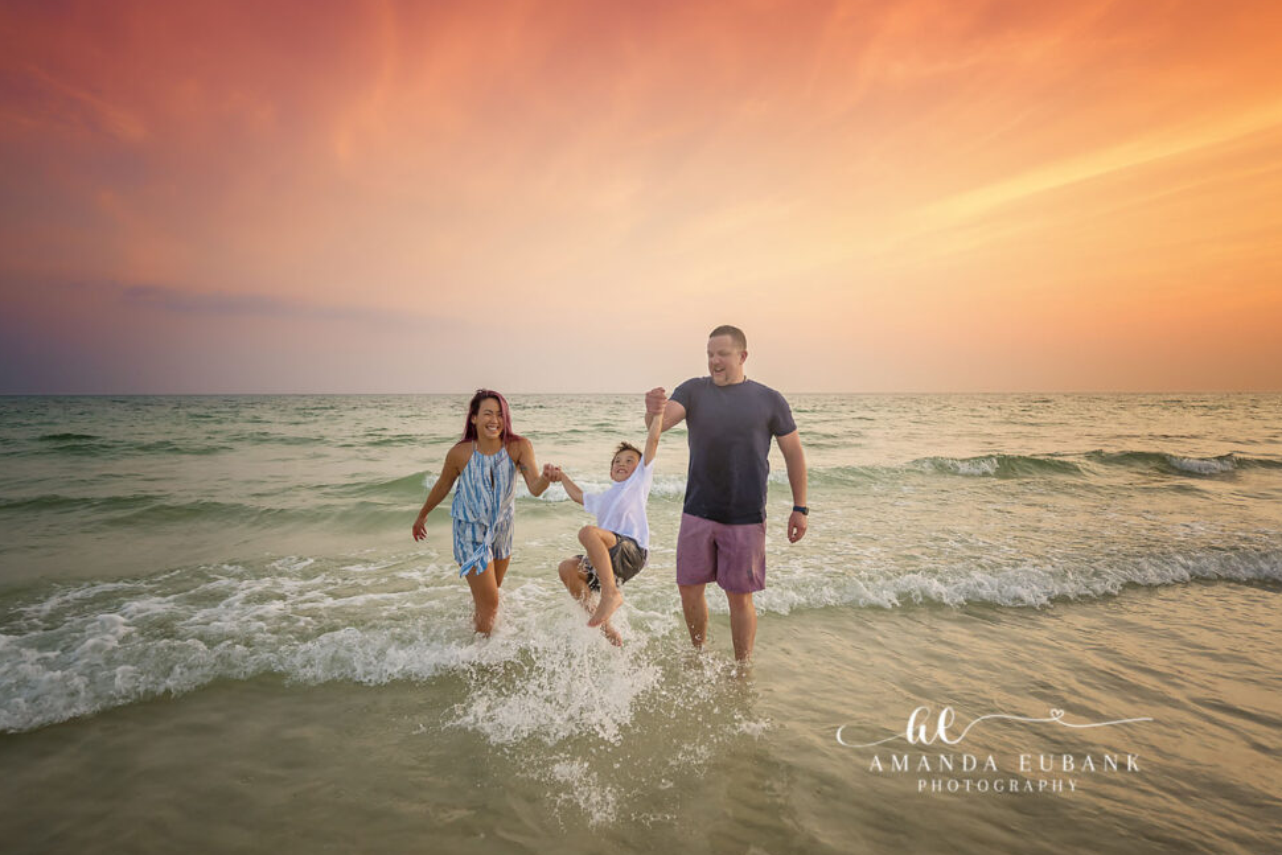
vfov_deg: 63.1
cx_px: 630
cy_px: 446
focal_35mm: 20
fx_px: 695
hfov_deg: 85.3
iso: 400
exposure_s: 1/1250
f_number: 2.8
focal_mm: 18.5
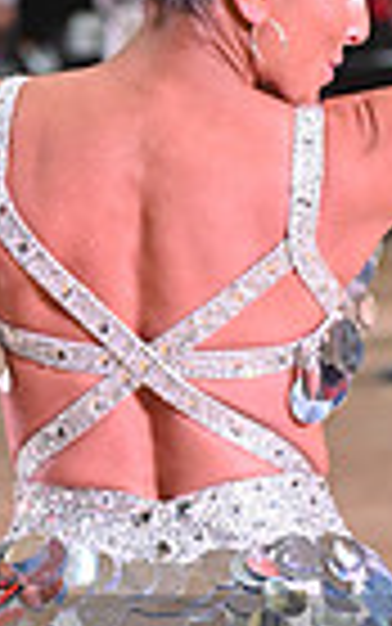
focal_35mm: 382
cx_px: -182
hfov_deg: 3.4
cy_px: 748
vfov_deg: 5.5
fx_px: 6523
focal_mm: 90
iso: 4000
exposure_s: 1/400
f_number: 4.5
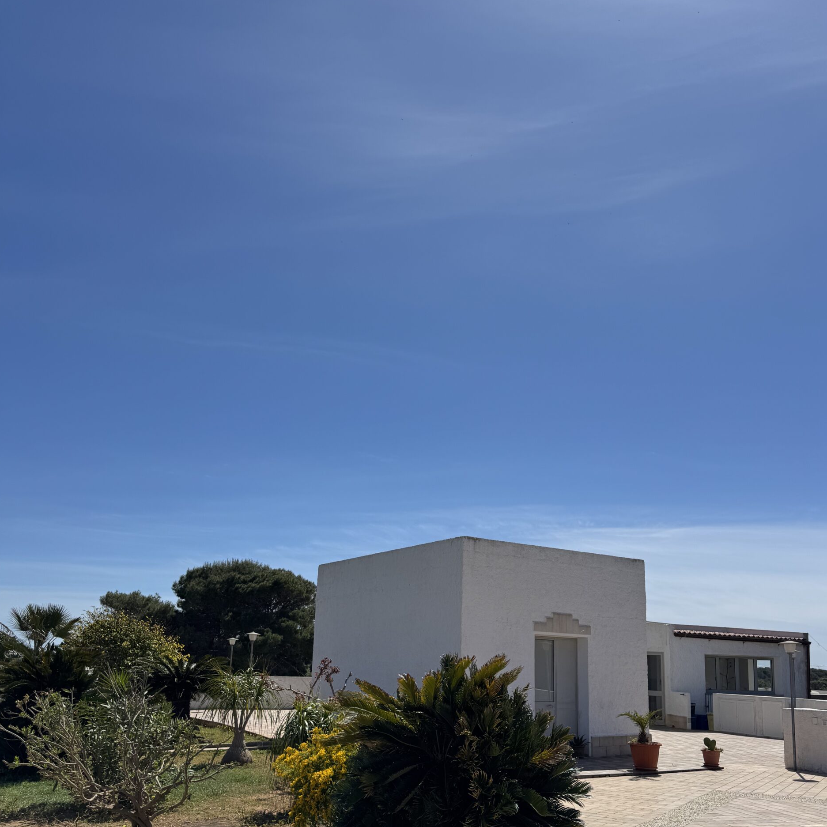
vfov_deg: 54.8
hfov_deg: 55.6
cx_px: 418
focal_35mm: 29
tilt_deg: +10.2
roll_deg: -2.1
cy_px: 528
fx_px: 784
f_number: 1.78
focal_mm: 6.76
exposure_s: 1/9009
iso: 80
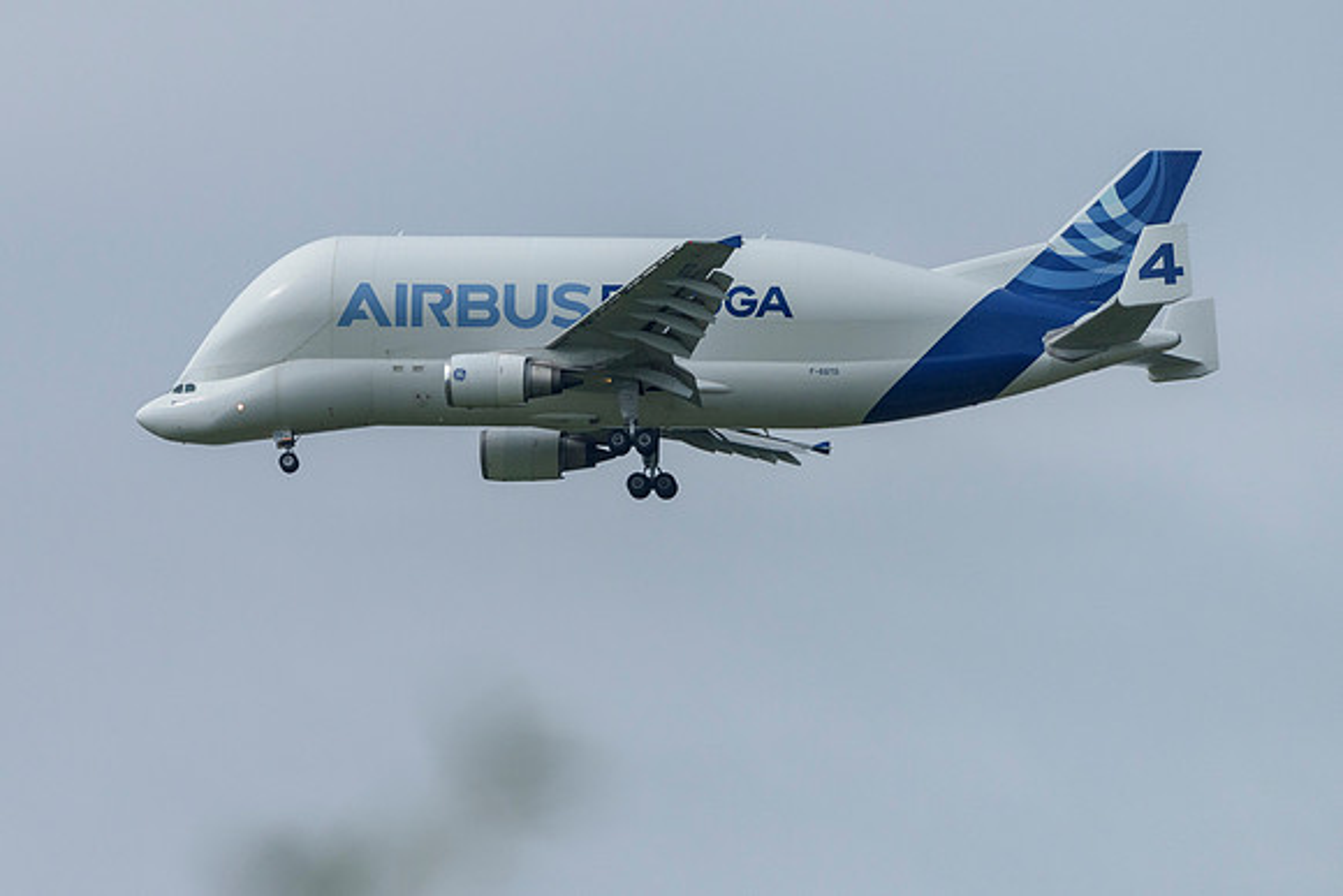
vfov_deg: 2.1
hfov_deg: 3.1
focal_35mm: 658
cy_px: 381
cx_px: 362
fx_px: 24562
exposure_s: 1/4000
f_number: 5.6
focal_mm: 400
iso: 400
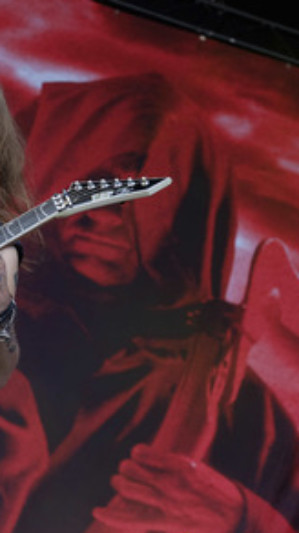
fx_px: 1891
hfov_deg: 8.9
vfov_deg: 16.0
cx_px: -51
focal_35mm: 134
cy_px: 263
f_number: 5
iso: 200
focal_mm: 55
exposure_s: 1/180
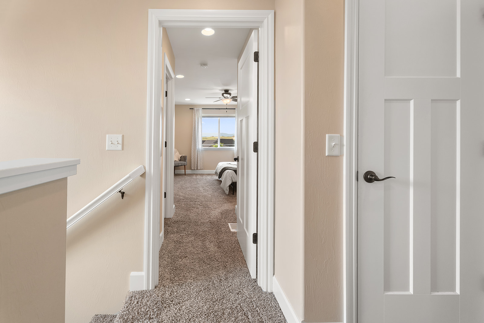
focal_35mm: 16
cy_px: 162
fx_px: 215
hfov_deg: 96.7
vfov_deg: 73.8
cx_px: 242
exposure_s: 1/30
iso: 800
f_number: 7.1
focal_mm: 16
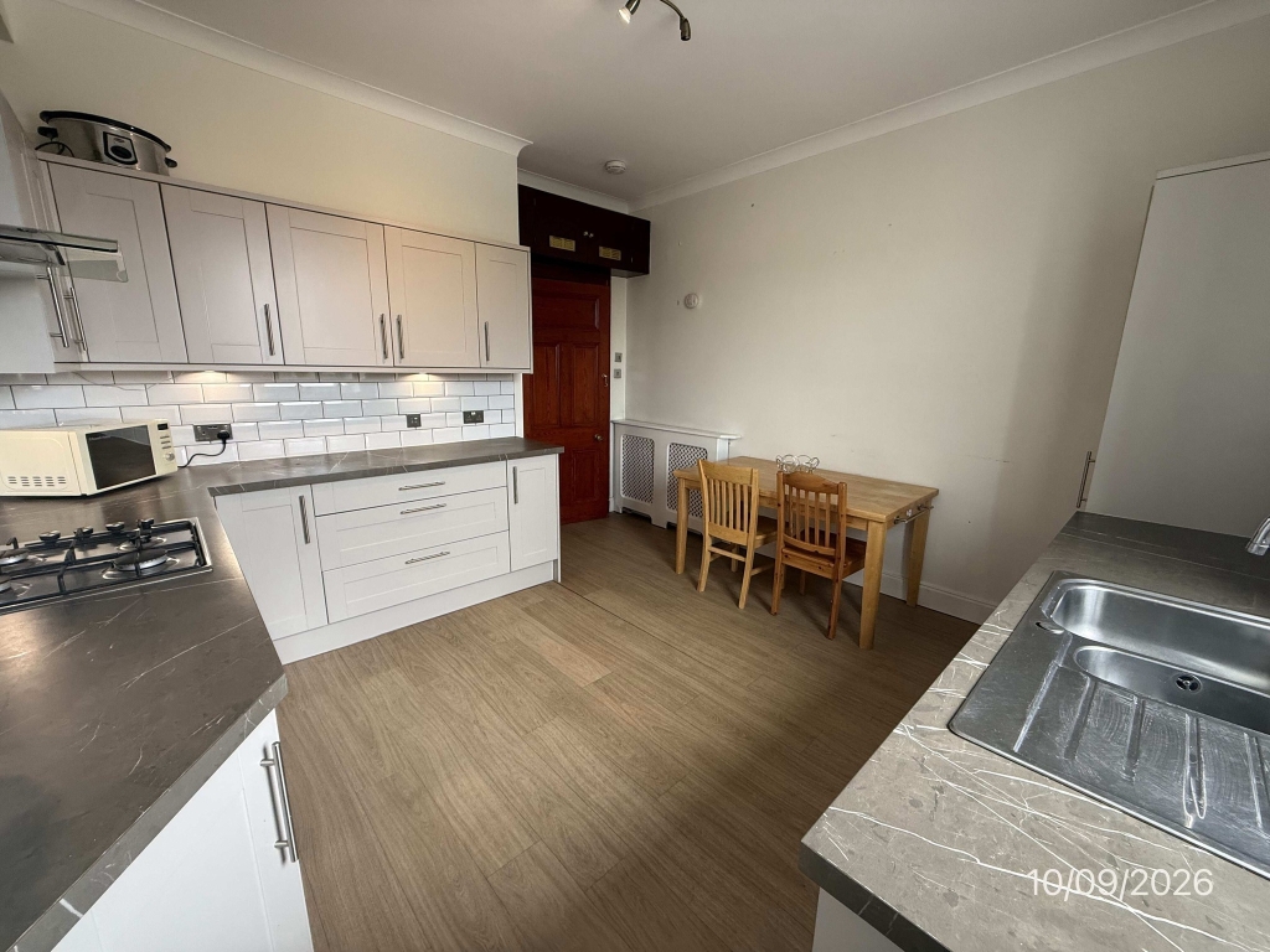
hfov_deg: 102.1
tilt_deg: -12.1
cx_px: 635
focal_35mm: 14
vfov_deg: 85.7
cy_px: 476
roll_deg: -1.5
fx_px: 514
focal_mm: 2.22
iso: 200
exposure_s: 1/99
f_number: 2.2
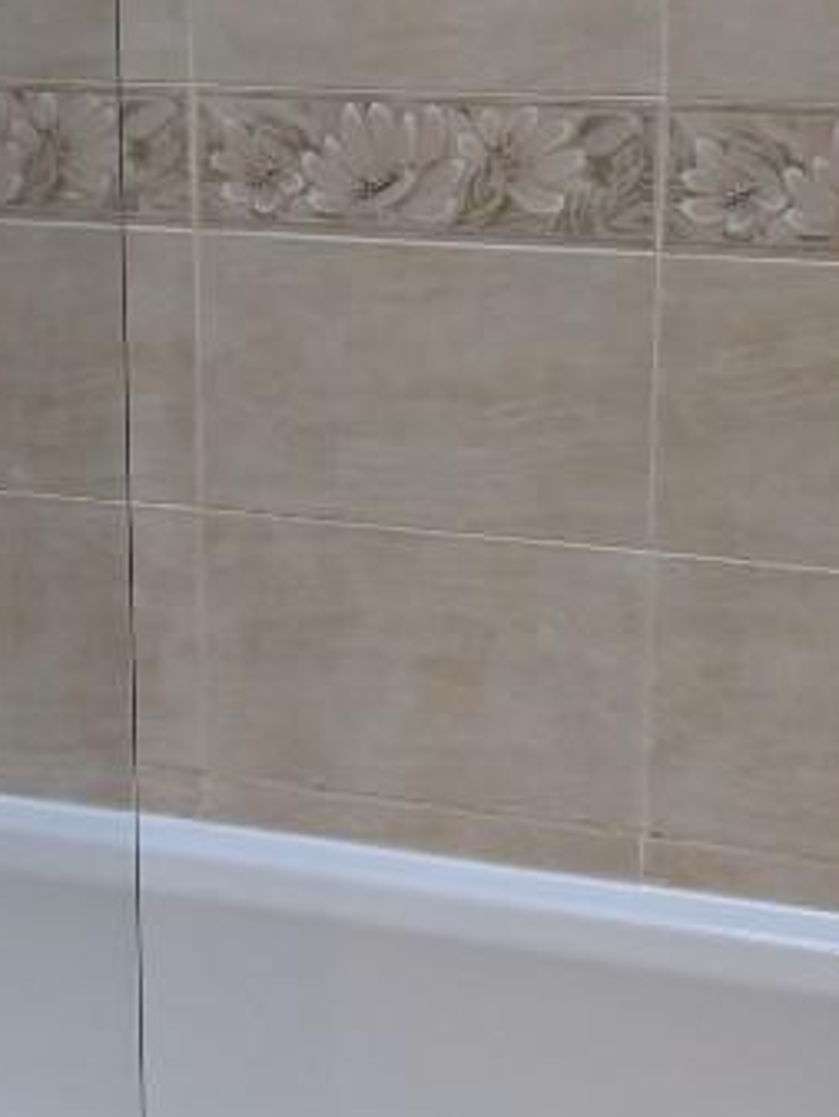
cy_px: 447
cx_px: 192
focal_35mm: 82
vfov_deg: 23.8
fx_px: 2648
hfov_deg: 17.9
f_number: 1.8
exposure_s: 1/25
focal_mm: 4.44
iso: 127
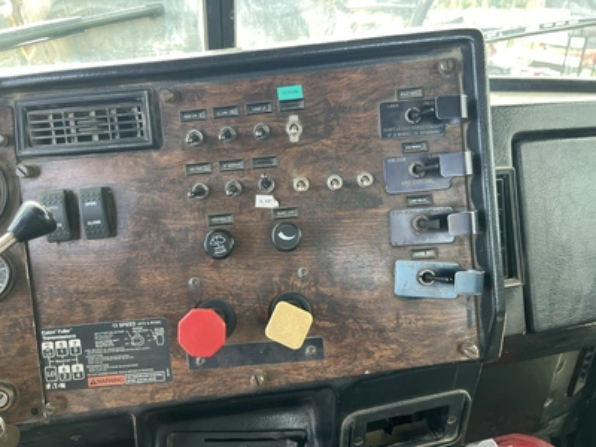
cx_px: 298
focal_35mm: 26
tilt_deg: -27.4
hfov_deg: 67.3
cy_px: 224
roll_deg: +0.9
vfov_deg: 53.1
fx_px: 448
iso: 100
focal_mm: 5.1
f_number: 1.6
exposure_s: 1/121
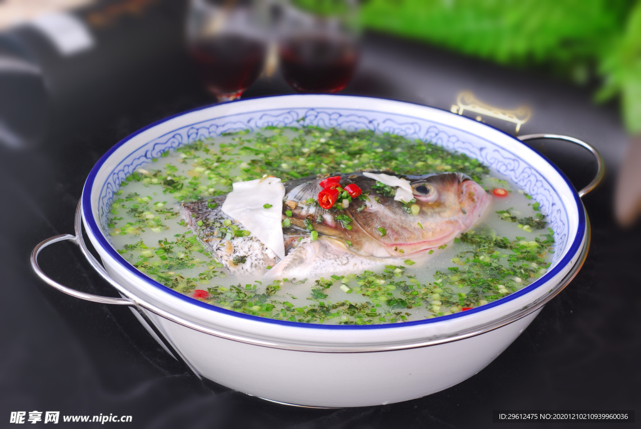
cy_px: 214
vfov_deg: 15.2
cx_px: 320
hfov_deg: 22.6
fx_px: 1604
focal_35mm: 90
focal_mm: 60
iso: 100
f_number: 7.1
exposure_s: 1/200
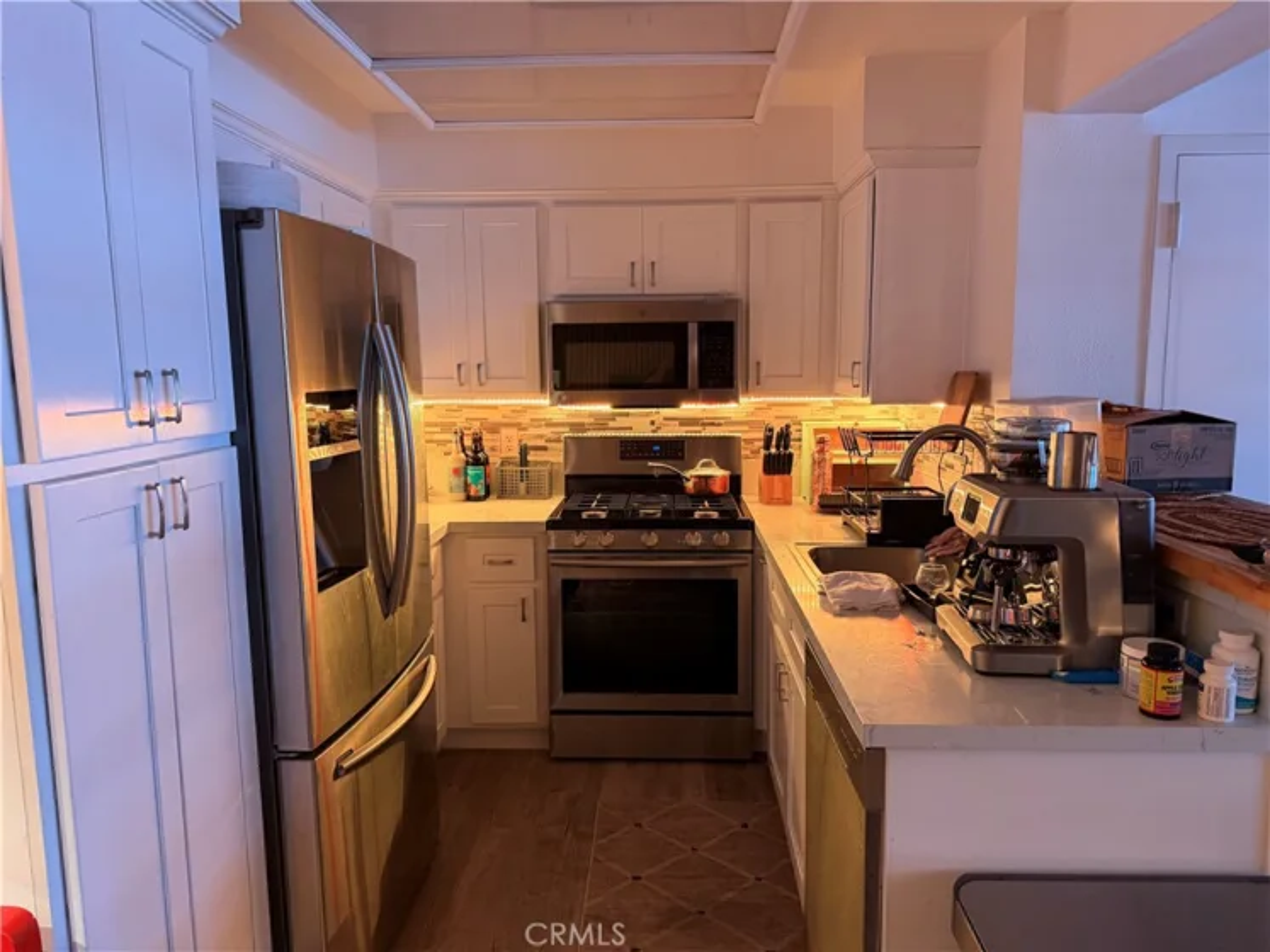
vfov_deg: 56.8
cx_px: 635
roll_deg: -0.2
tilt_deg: -8.4
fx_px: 880
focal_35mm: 24
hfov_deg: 71.6
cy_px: 476
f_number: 1.78
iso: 500
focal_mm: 6.76
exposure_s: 1/60
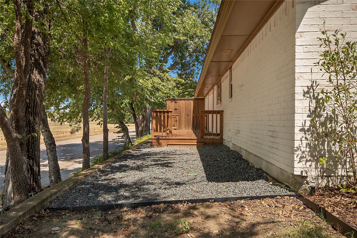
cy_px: 119
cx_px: 178
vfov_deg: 43.6
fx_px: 297
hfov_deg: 61.9
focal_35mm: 30
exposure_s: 1/100
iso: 100
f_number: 8
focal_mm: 20
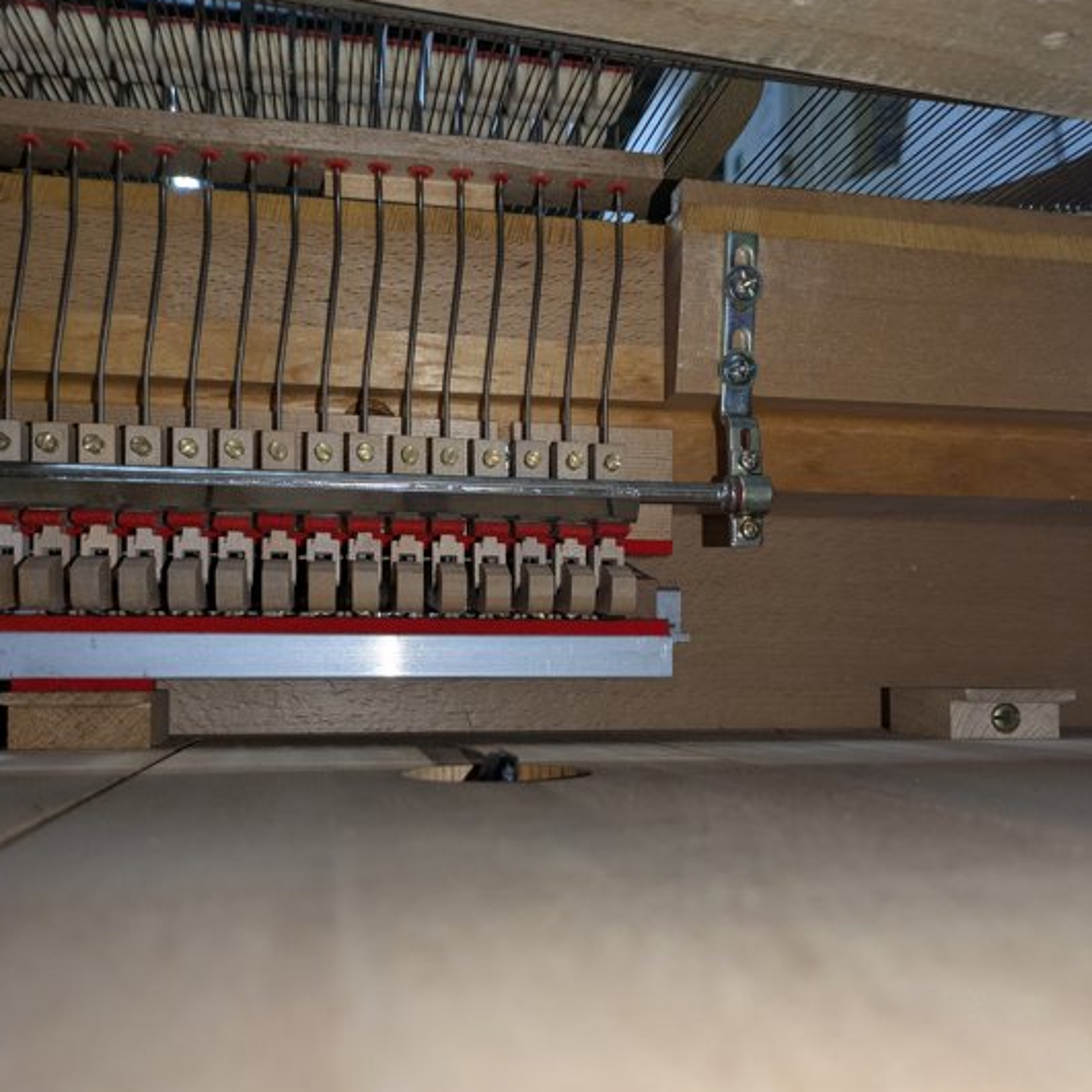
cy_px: 644
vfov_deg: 53.7
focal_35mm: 30
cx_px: 538
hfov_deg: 54.0
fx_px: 1071
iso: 123
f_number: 1.89
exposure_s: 1/120
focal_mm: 5.43
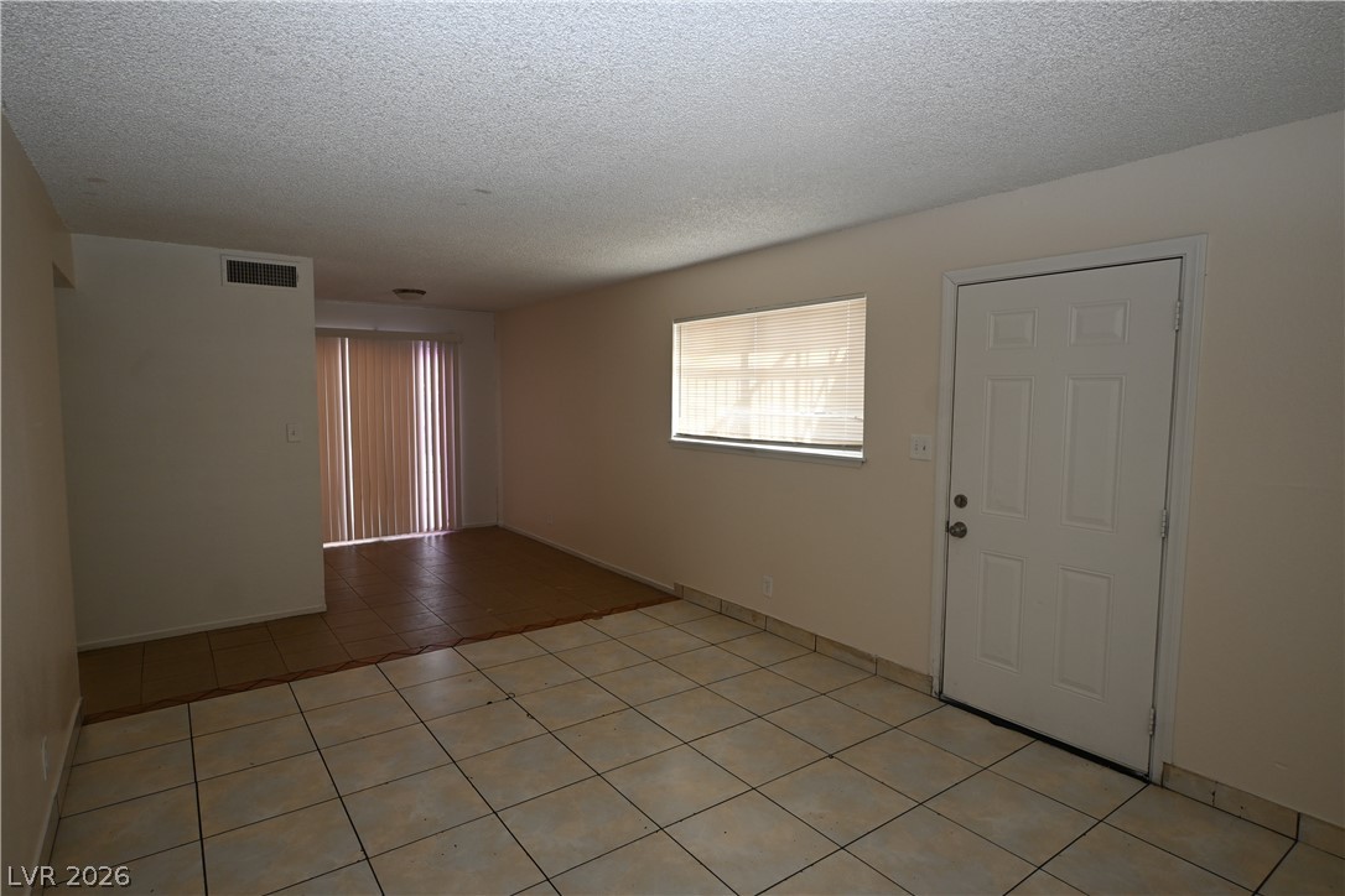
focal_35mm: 20
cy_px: 448
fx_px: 728
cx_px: 672
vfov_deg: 63.2
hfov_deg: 85.4
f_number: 5
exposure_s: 1/100
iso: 200
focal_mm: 13
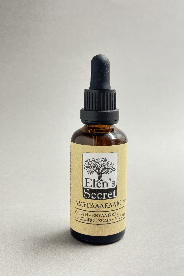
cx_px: 101
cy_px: 138
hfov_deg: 27.0
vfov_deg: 39.6
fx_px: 383
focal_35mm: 50
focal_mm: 6.86
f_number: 1.78
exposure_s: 1/50
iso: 125
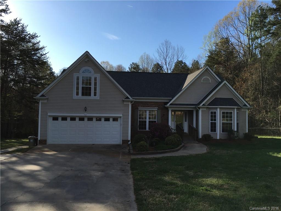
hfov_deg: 61.7
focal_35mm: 29
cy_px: 106
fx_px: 235
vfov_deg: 48.2
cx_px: 140
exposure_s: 1/1131
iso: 25
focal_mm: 4.15
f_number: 2.2
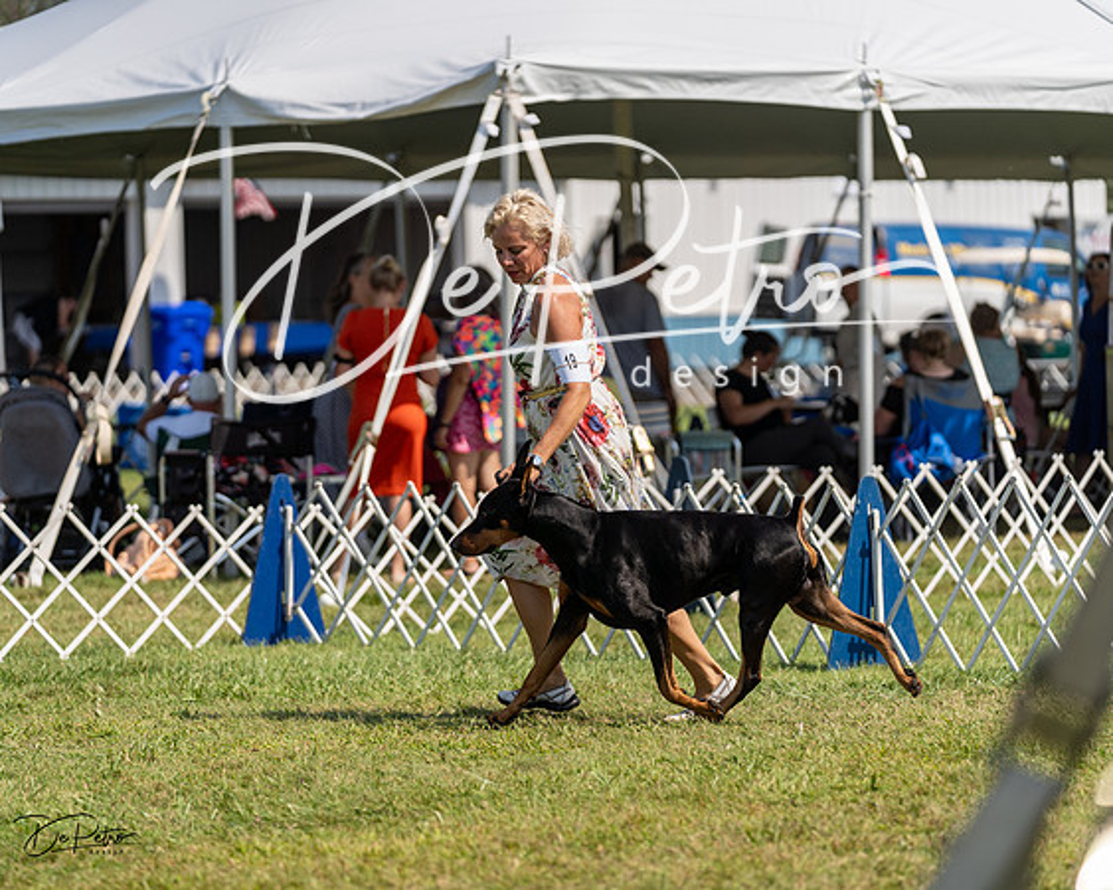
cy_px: 445
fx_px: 4932
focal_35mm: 150
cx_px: 556
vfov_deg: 10.3
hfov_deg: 12.9
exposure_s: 1/3200
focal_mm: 133
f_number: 2.8
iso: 200
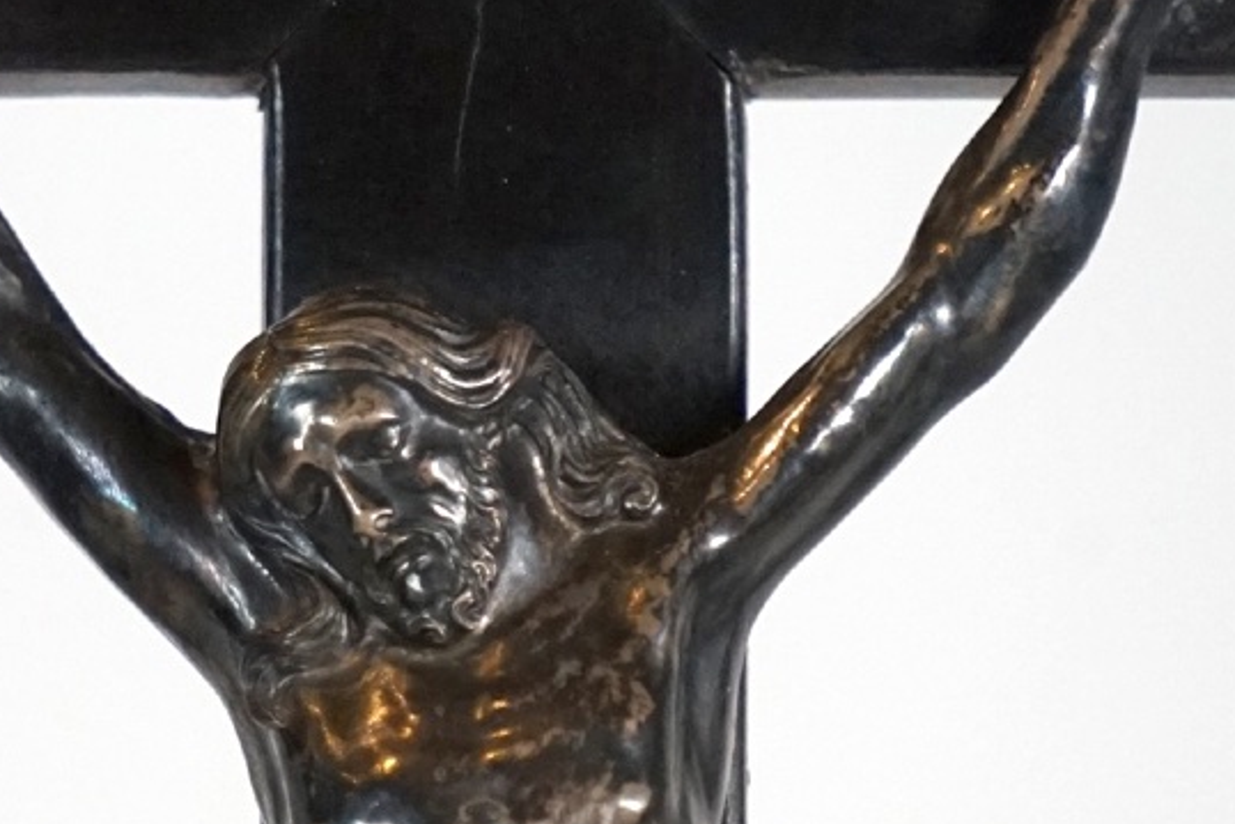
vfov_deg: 2.0
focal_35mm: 703
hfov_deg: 2.9
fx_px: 24122
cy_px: 526
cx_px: 278
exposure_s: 1/320
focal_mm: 210
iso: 3200
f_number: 6.3
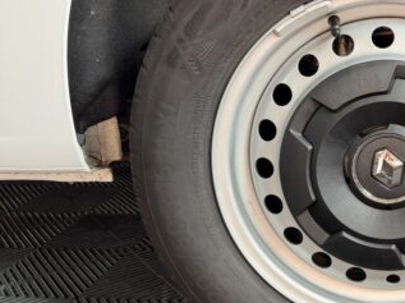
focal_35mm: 47
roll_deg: -0.9
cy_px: 134
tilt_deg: -13.9
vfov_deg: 30.8
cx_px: 385
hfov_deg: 37.1
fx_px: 549
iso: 125
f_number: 1.78
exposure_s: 1/50
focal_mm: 6.76
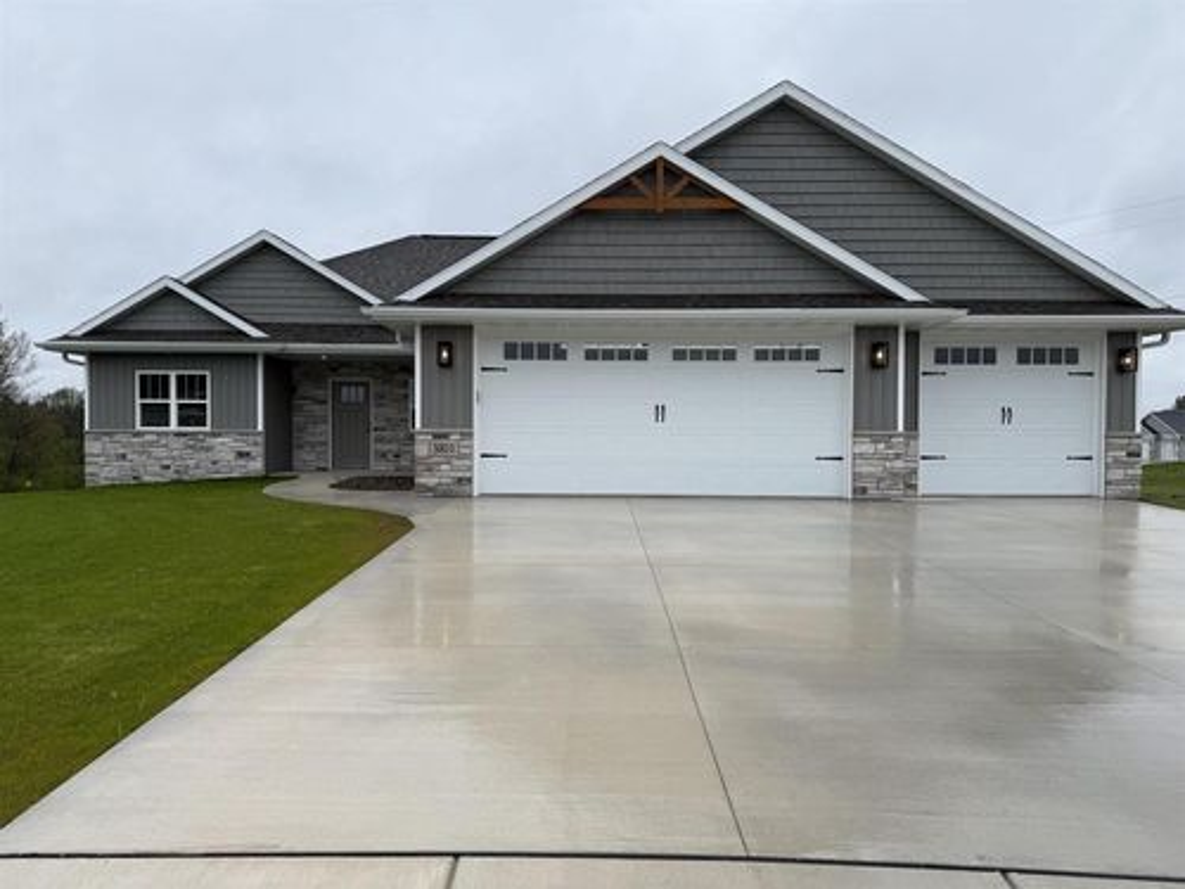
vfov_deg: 56.8
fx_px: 822
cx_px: 592
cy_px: 444
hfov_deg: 71.6
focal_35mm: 24
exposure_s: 1/1522
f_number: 1.78
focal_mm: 6.76
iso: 80
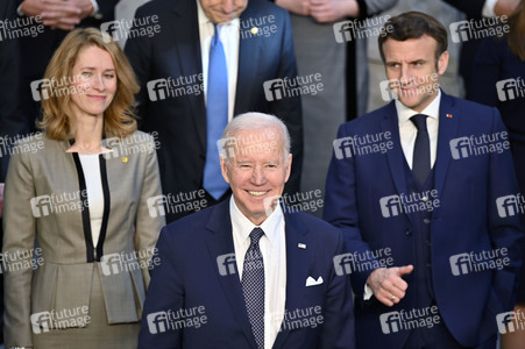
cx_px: 262
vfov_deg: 7.8
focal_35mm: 175
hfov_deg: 11.8
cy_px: 174
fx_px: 2550
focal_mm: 175
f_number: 2.8
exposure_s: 1/400
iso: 400
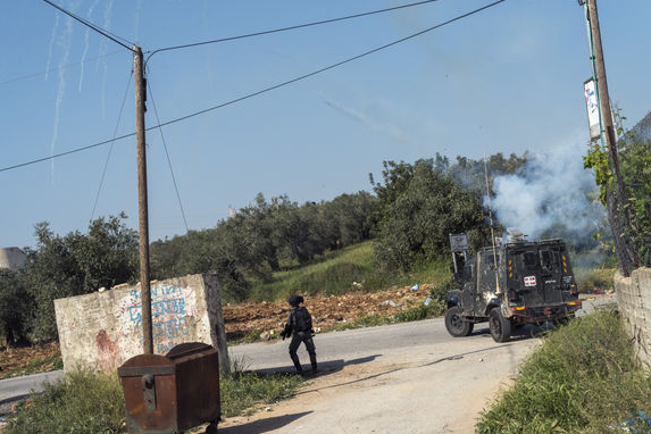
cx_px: 302
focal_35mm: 55
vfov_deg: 24.6
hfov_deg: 36.2
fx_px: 995
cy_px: 237
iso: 450
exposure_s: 1/500
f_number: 22
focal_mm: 50
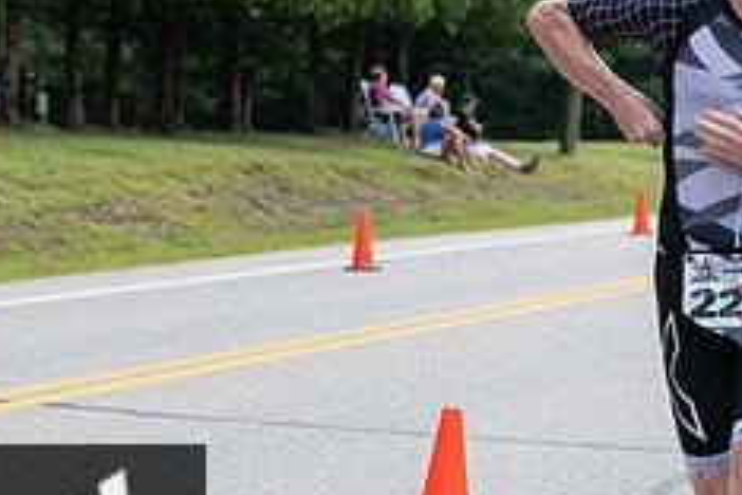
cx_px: 675
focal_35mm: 183
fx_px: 3772
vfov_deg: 7.5
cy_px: 281
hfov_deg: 11.2
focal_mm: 70
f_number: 5.6
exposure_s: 1/200
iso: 200
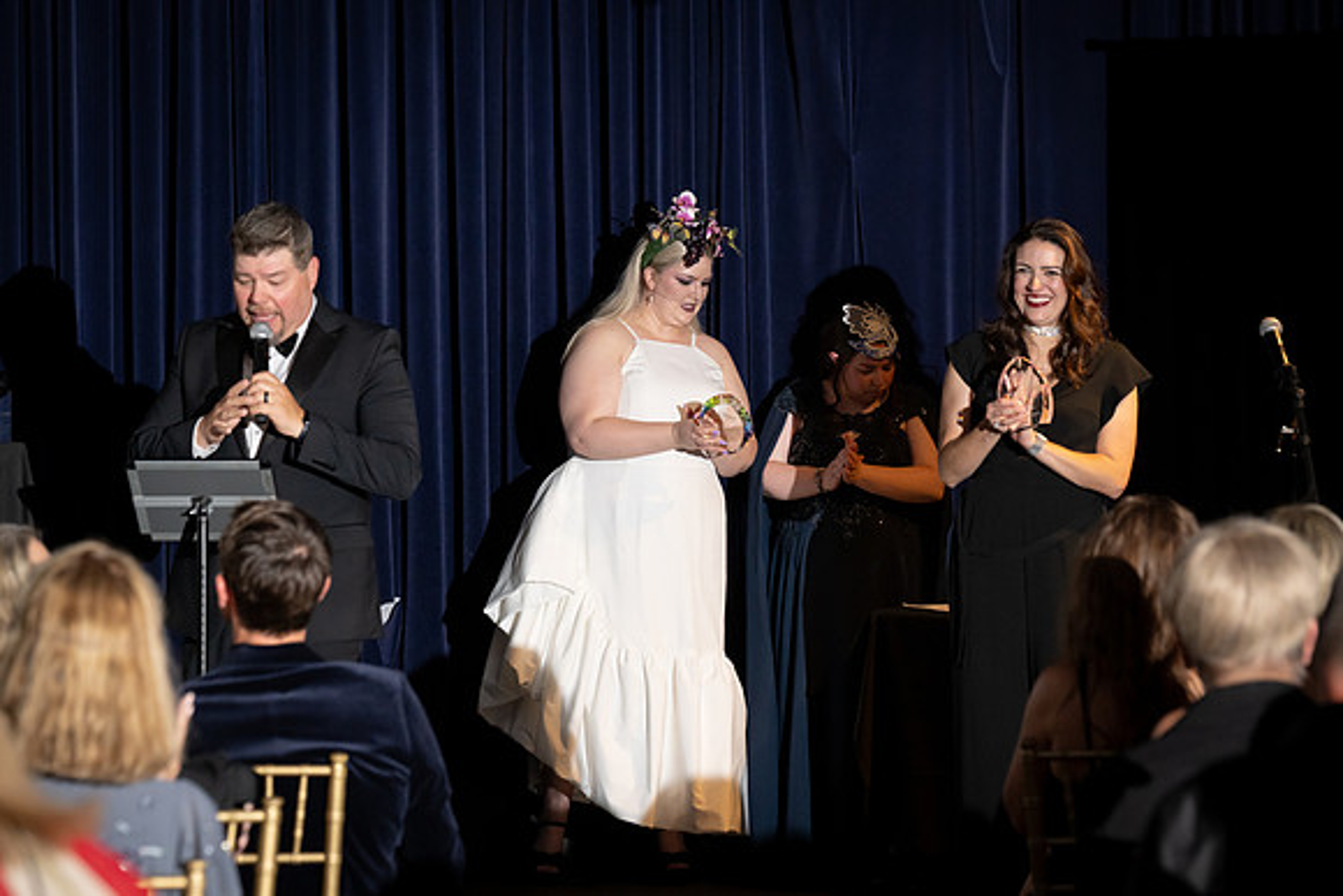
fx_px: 4328
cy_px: 448
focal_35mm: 116
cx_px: 672
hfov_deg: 17.6
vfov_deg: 11.8
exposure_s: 1/200
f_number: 5
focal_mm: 116
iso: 2500
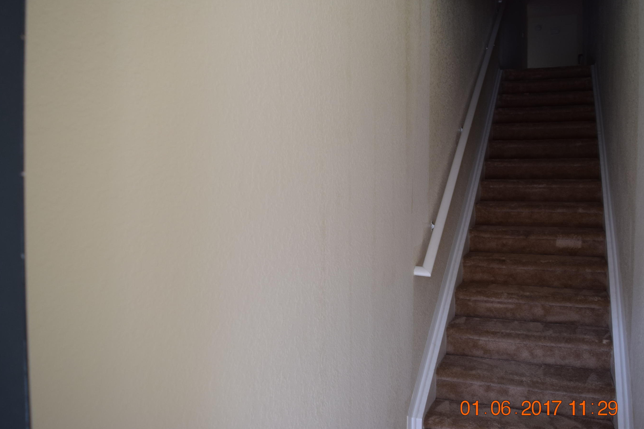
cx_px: 329
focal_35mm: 30
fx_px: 537
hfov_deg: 61.9
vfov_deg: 43.6
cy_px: 205
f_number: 4
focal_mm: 18
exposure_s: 1/60
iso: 400
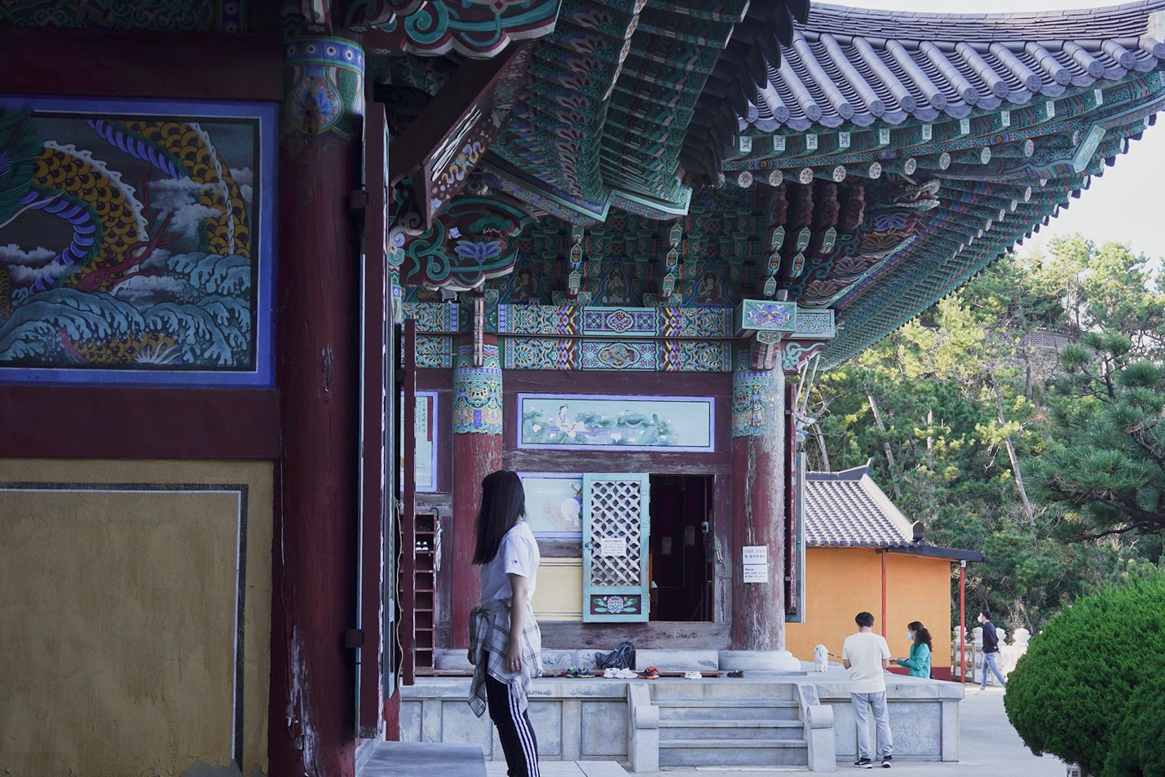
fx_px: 1586
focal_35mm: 49
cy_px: 492
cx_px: 684
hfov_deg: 40.2
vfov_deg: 27.4
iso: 160
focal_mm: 35
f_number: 6.3
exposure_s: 1/100
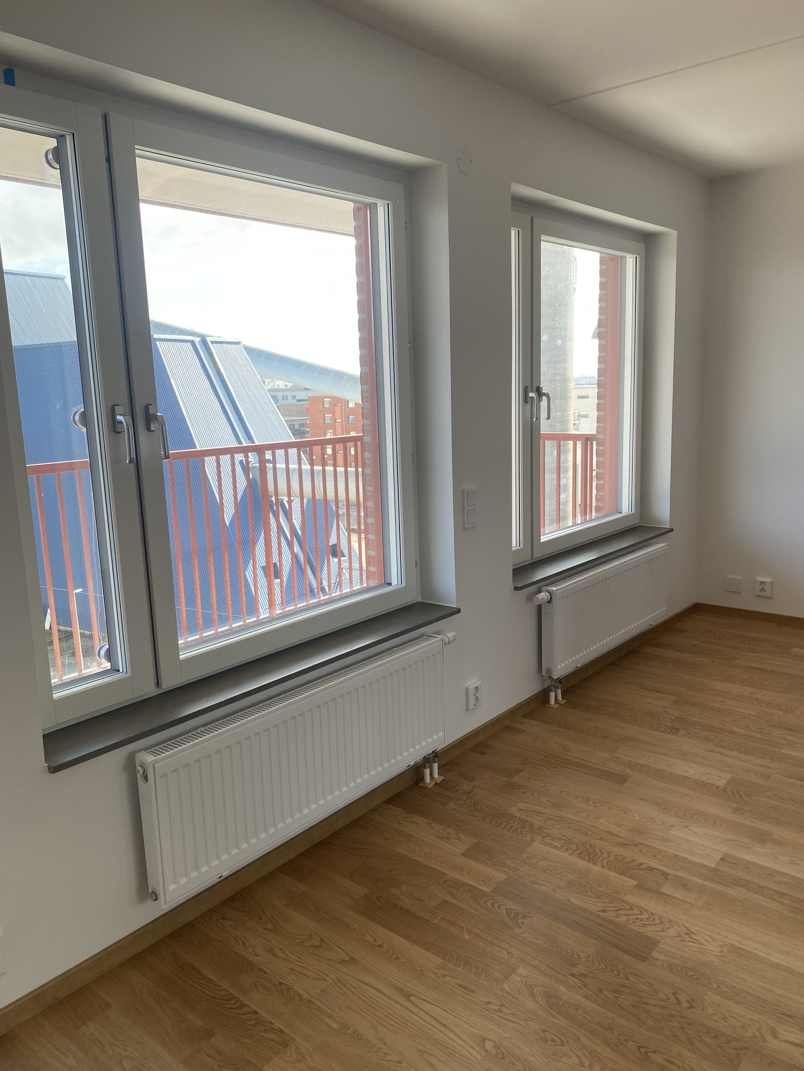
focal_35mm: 26
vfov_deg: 67.3
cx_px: 402
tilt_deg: -9.5
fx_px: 805
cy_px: 536
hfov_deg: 53.1
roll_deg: +2.4
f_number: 1.8
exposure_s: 1/245
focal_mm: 4.25
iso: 32
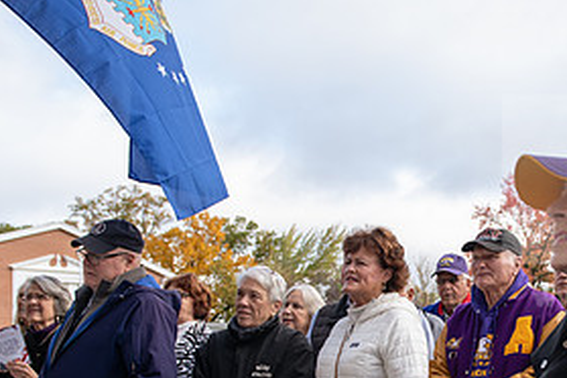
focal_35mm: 54
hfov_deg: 35.8
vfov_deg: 24.3
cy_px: 340
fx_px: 850
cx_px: 441
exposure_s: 1/320
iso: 160
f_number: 3.5
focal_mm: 26
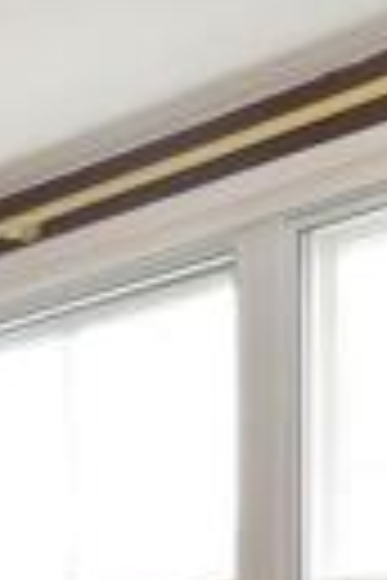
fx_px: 1225
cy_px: 830
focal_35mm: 76
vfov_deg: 22.6
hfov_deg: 13.6
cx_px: -513
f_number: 8
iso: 400
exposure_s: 1/25
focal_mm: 10
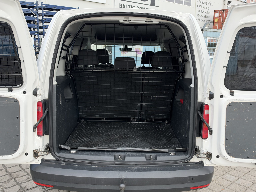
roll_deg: +0.0
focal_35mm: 33
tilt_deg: -10.0
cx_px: 128
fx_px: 244
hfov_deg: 55.4
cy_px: 96
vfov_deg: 42.9
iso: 64
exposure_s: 1/516
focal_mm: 6.93
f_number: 1.8
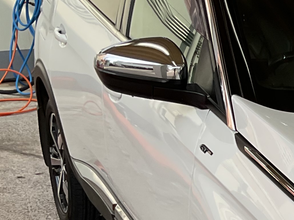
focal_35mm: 114
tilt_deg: -19.4
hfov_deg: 15.4
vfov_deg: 12.8
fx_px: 968
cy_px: 225
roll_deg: +0.0
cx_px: 485
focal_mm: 3
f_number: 1.8
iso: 16
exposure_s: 1/829
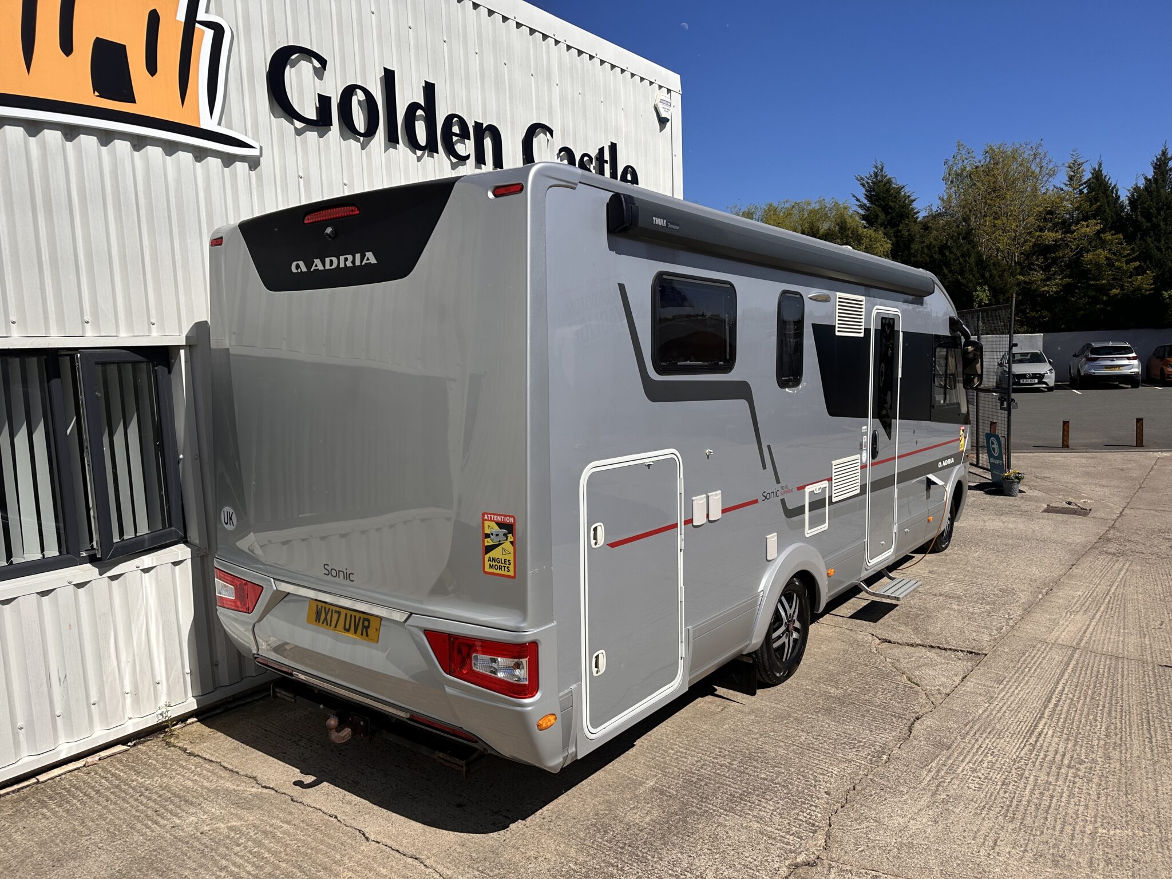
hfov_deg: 71.6
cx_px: 586
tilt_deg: -6.4
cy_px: 440
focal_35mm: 24
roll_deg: +1.5
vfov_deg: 56.8
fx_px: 813
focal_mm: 6.86
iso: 80
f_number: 1.78
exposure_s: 1/8929
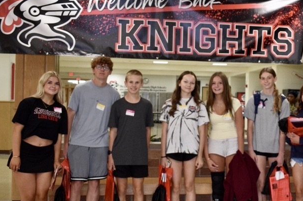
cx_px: 256
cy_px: 108
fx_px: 513
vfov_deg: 22.2
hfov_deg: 31.8
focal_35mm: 61
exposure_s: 1/160
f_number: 4
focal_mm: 24
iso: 800
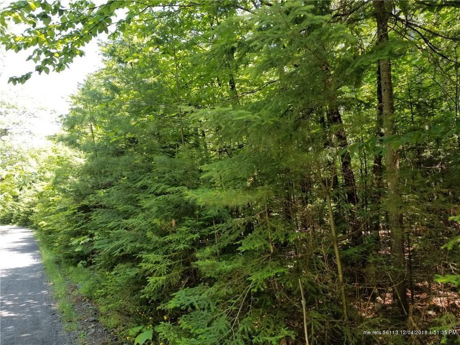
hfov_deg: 67.3
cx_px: 230
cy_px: 172
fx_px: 346
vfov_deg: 53.1
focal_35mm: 26
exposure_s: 1/151
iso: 50
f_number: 1.7
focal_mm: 4.25
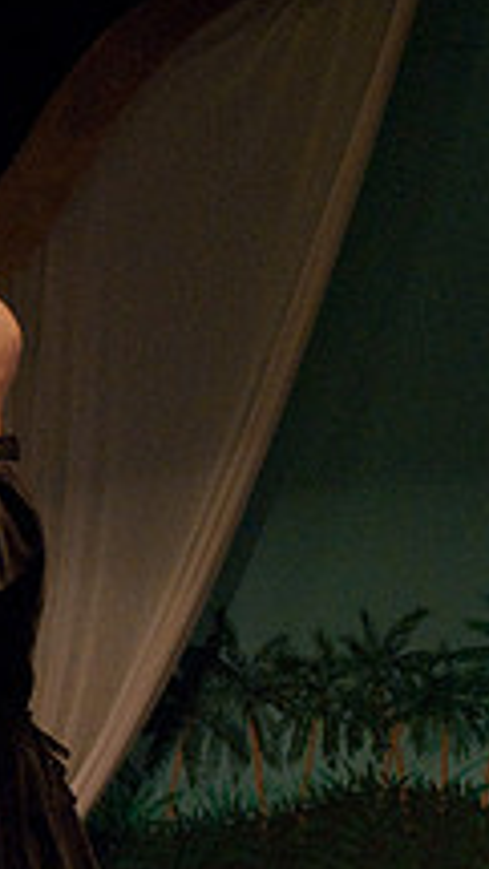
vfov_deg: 5.3
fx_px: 9296
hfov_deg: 3.0
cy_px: 728
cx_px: -663
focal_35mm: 403
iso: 1250
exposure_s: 1/160
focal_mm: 95
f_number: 2.8
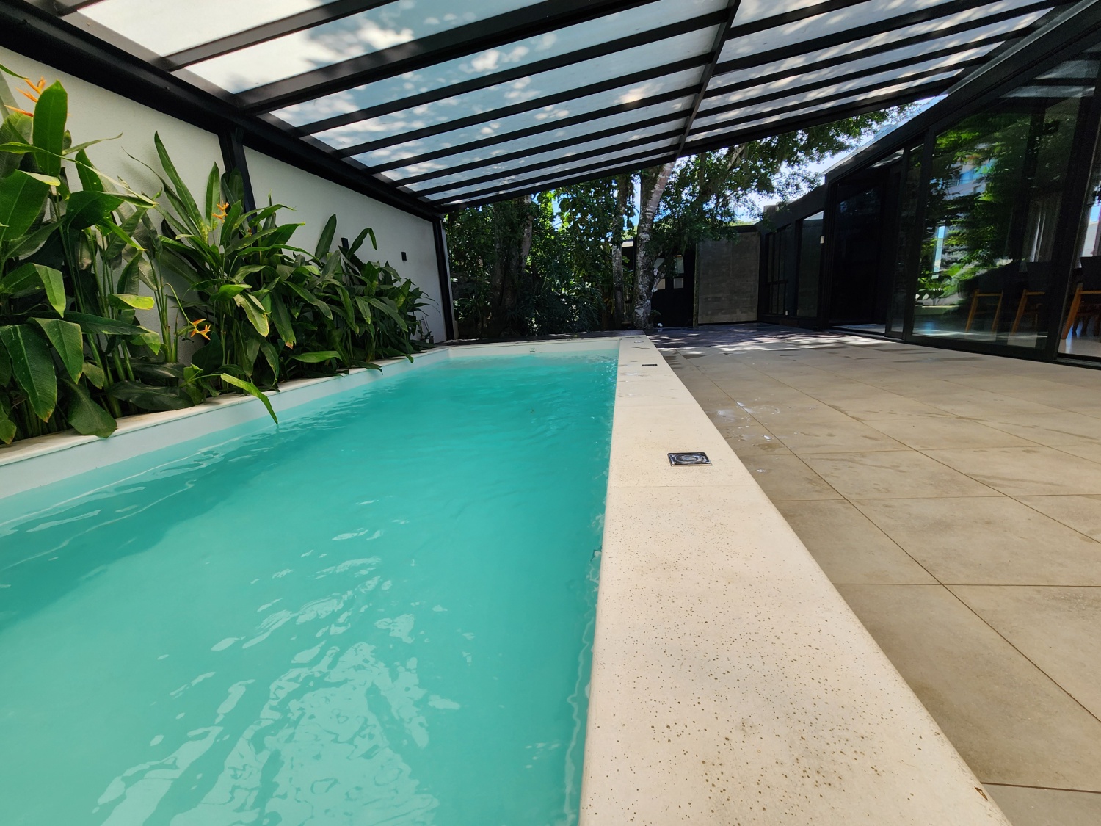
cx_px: 550
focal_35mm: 13
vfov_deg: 89.9
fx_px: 413
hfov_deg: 106.2
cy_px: 413
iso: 50
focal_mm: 2.2
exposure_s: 1/696
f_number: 2.2
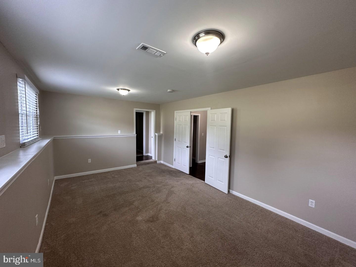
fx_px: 144
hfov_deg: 102.1
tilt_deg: -3.4
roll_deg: -1.9
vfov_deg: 85.7
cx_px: 178
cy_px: 134
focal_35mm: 14
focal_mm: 2.2
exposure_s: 1/120
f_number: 2.2
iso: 200
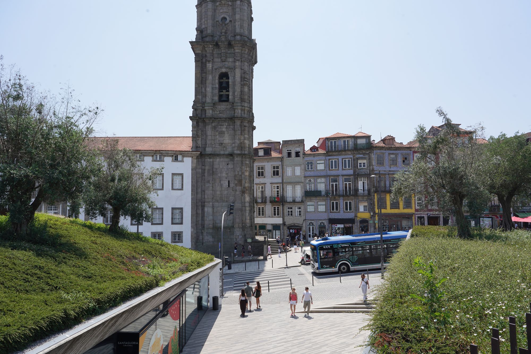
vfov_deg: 53.1
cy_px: 177
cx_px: 266
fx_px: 354
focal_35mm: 24
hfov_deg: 73.7
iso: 100
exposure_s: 1/100
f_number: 14
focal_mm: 24
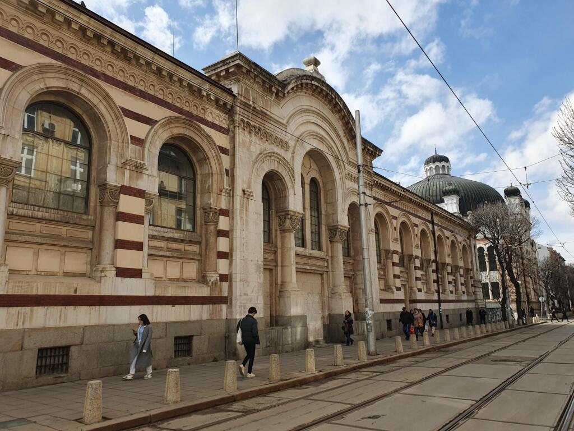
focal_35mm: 26
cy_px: 216
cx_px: 287
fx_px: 431
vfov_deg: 53.1
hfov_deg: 67.3
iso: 50
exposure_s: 1/1116
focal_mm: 4.32
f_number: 2.4
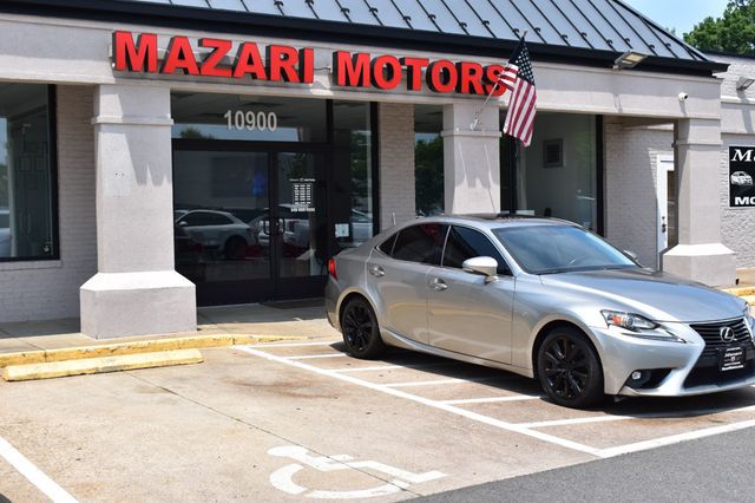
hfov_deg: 42.3
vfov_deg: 28.9
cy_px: 252
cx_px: 378
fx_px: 975
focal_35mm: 46
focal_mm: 31
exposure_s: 1/500
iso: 400
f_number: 11
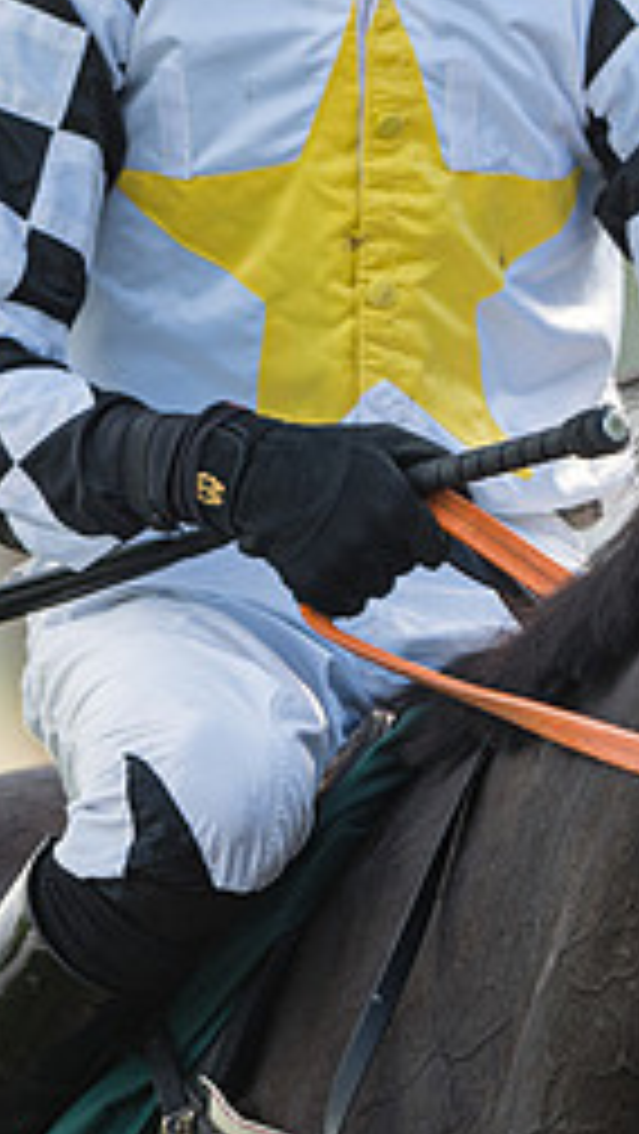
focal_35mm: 1124
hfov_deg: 1.1
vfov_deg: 1.9
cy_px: 400
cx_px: 1177
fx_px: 33812
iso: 160
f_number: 5
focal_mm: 400
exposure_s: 1/640
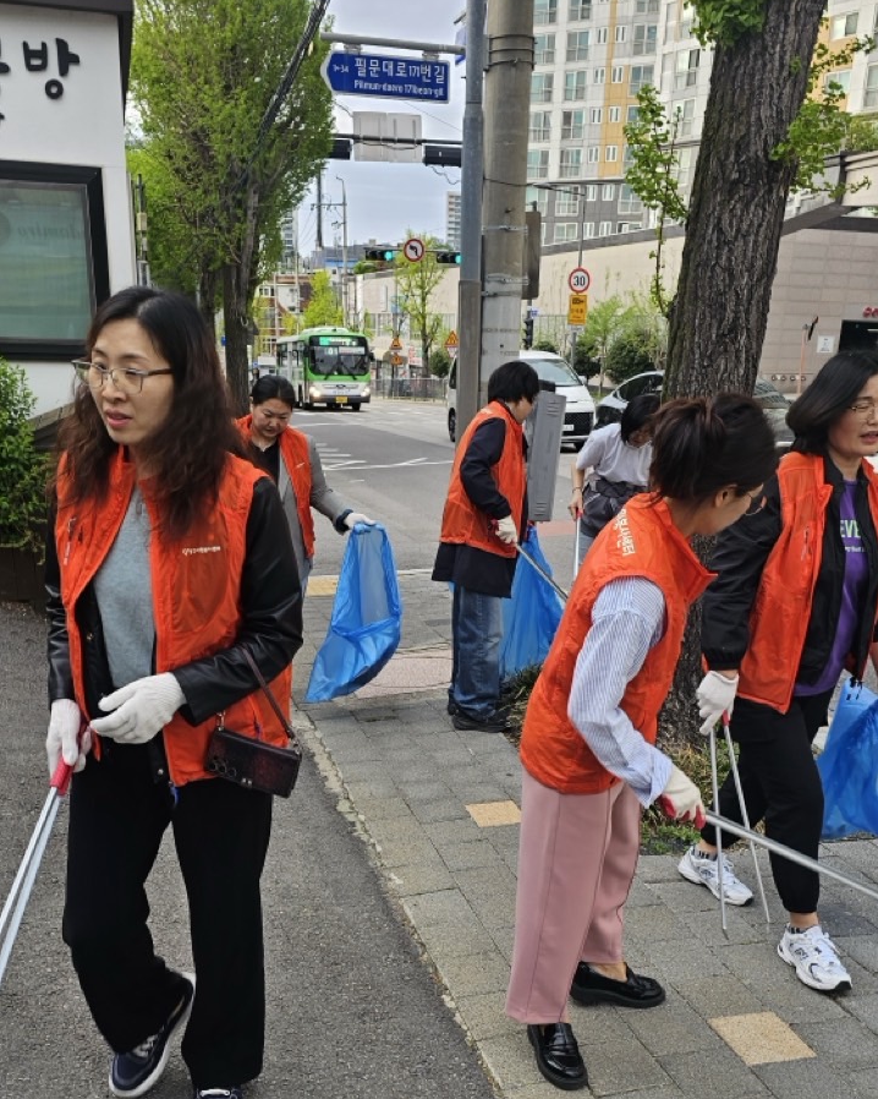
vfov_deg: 54.8
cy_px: 710
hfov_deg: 45.8
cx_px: 449
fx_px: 1040
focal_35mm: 32
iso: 12
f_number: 1.7
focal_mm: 6.3
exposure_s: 1/151
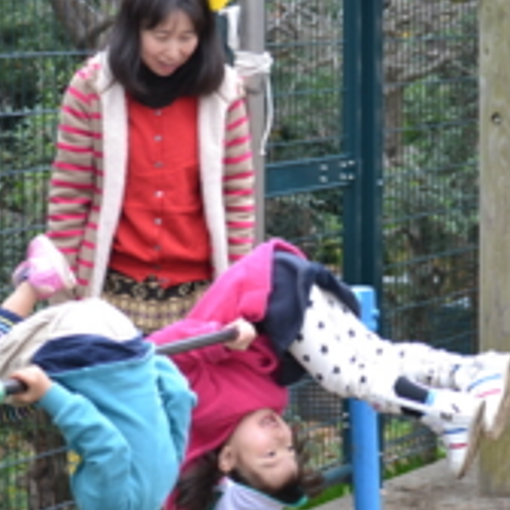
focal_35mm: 167
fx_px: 2784
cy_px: 320
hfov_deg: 10.5
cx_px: 288
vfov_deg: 10.5
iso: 400
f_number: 4.5
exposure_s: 1/80
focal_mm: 55
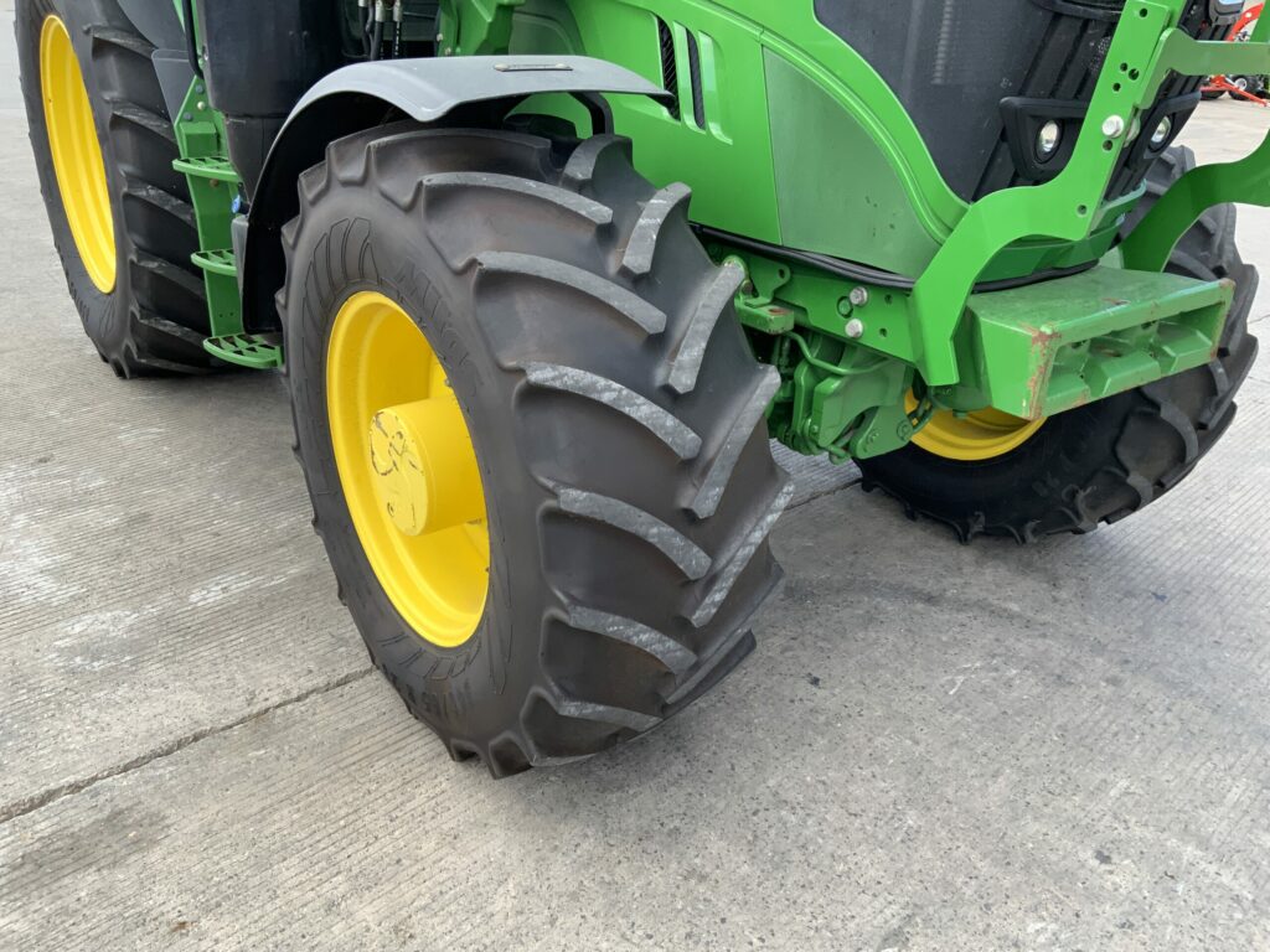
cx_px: 635
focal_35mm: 29
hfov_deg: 61.7
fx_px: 1064
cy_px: 476
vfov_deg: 48.2
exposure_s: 1/362
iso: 16
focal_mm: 3
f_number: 1.8
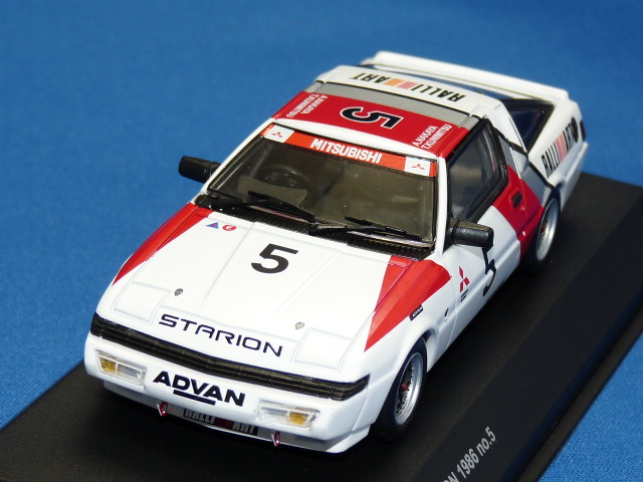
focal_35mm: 128
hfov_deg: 15.4
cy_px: 241
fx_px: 2378
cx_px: 322
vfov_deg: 11.6
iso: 100
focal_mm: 12.8
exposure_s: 1/40
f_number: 3.4
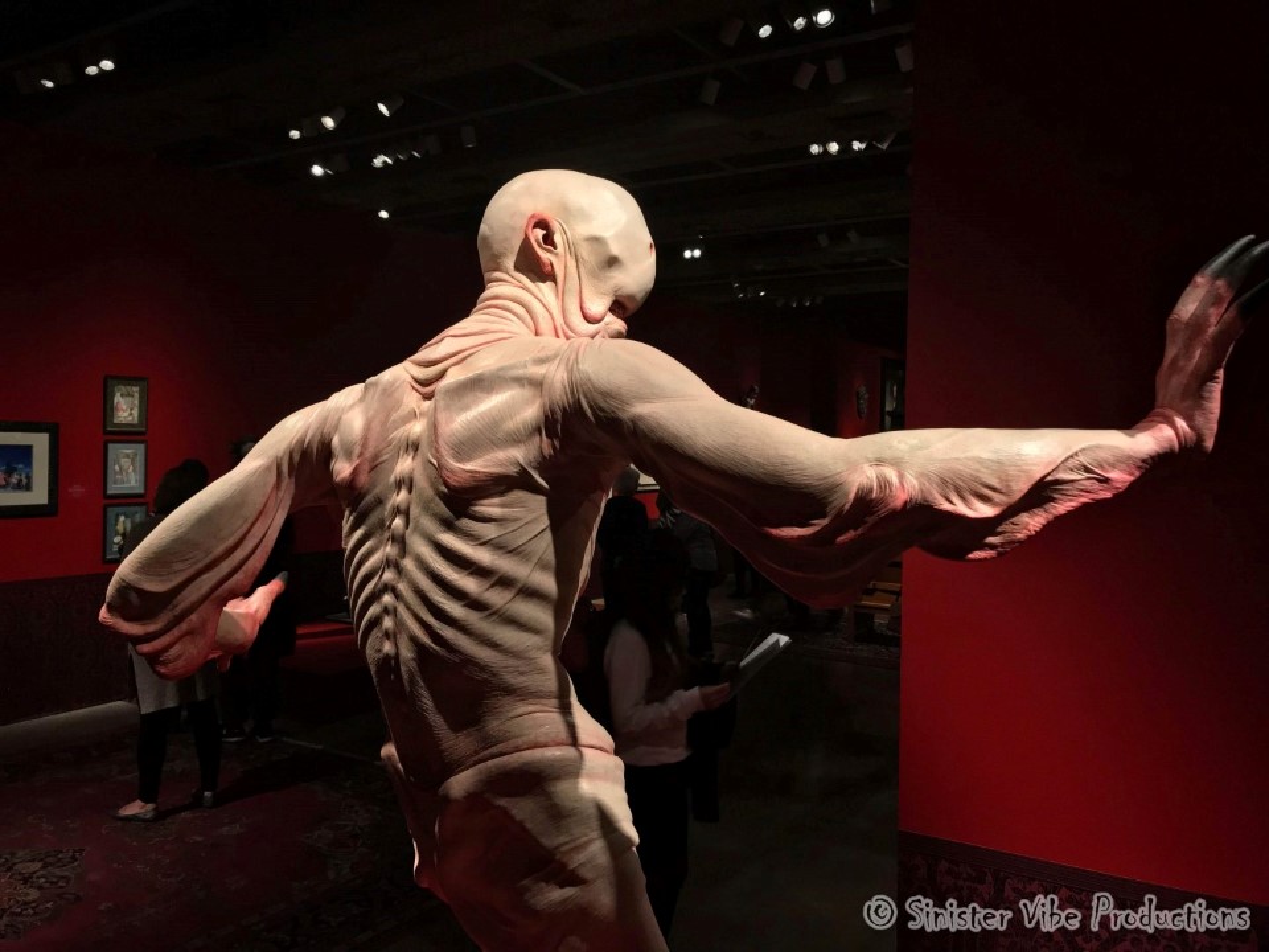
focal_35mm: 28
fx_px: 1026
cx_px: 634
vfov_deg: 49.7
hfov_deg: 63.4
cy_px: 476
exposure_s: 1/30
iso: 50
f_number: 1.8
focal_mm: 3.99
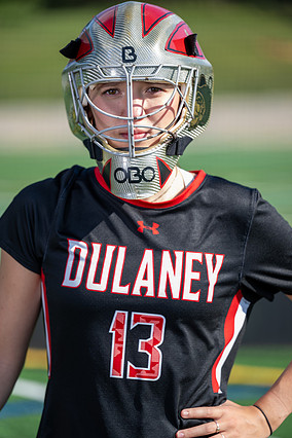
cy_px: 222
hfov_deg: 8.1
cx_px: 146
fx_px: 2056
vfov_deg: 12.2
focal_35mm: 169
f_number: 2.8
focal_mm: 160
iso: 40
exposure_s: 1/320
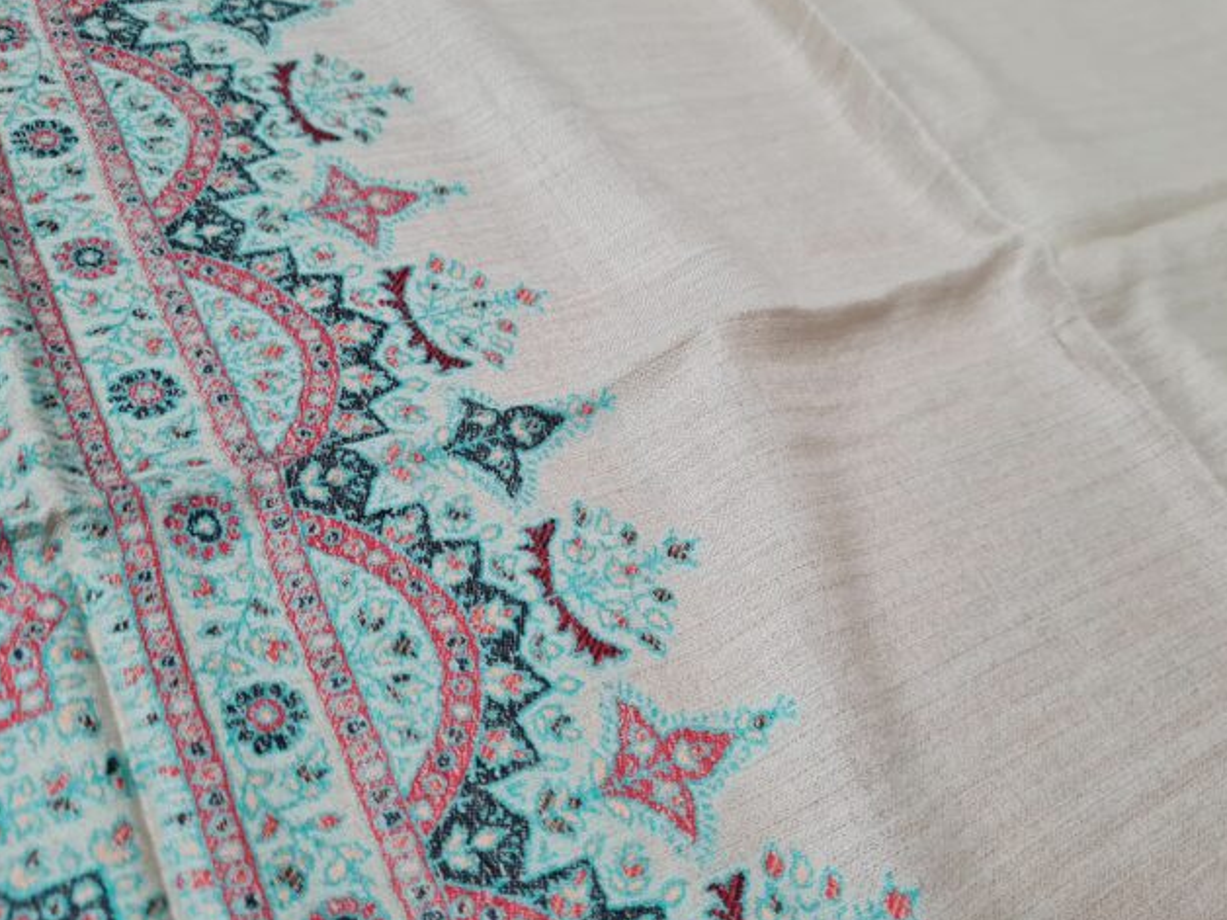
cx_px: 582
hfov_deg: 61.6
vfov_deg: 48.2
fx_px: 1028
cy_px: 489
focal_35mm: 29
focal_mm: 5.4
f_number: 1.8
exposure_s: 1/60
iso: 250
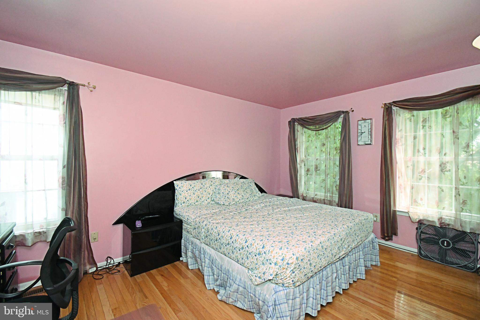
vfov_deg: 77.3
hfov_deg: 100.4
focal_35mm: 15
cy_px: 160
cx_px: 240
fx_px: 200
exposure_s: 1/250
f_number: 7.1
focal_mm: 10
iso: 3200
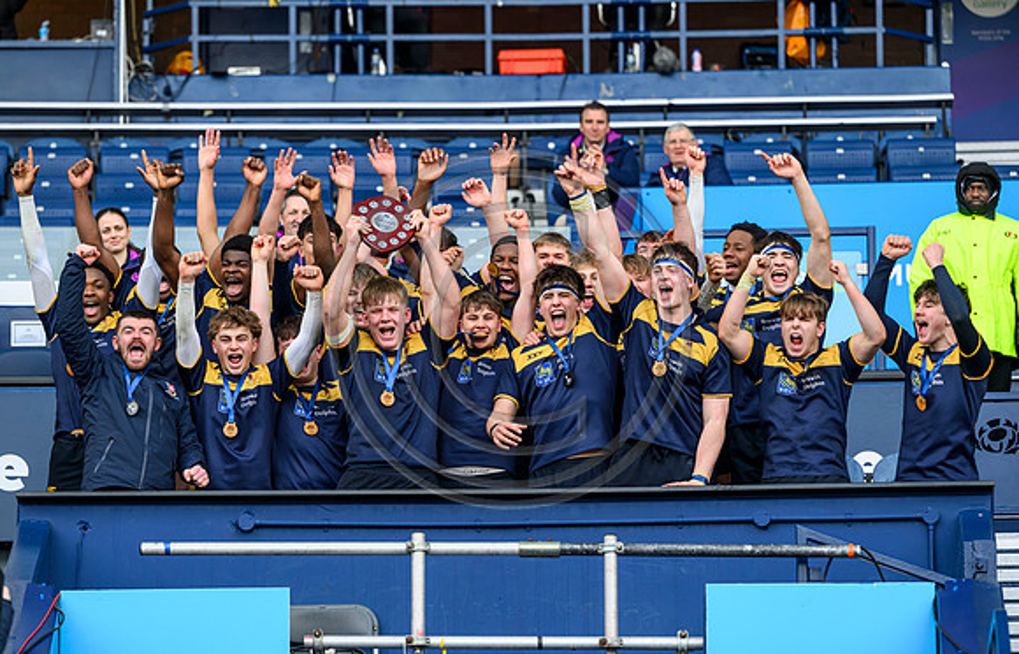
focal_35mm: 185
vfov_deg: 7.2
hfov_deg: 11.2
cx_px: 516
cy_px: 309
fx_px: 5173
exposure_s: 1/1000
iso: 1250
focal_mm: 175
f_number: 4
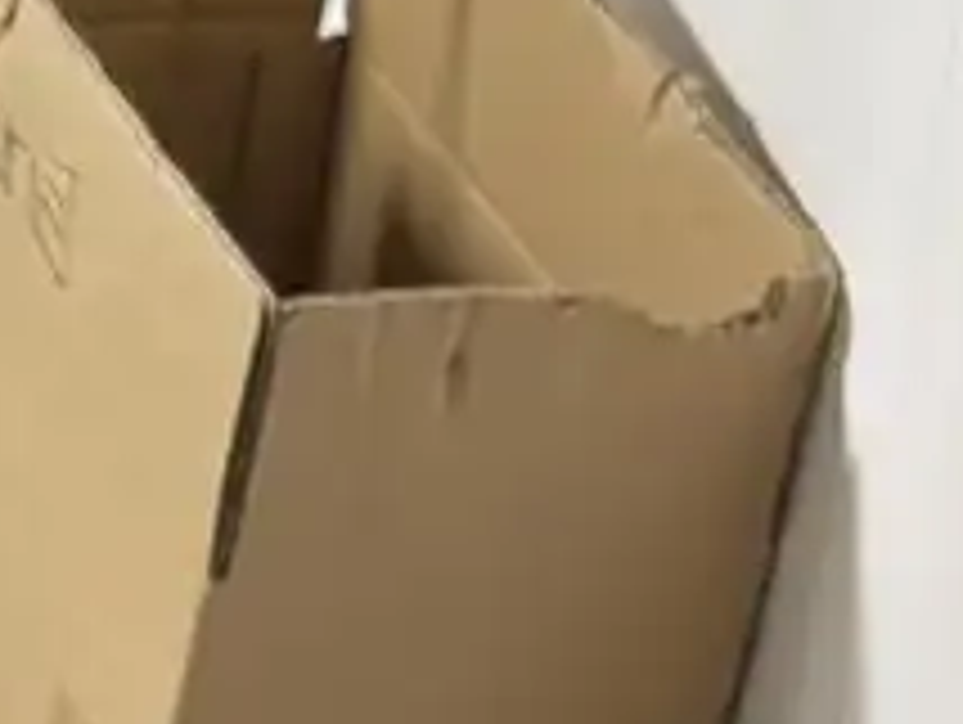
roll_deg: -2.3
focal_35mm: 267
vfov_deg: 5.5
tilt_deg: -23.1
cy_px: 1311
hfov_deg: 7.1
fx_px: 7436
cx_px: -1080
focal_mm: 5.96
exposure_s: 1/50
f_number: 1.6
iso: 125
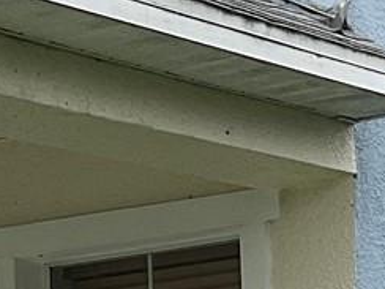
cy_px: 313
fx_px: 2113
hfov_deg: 9.8
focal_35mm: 190
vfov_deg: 7.8
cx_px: 724
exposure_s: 1/691
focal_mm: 3
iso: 16
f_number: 1.8
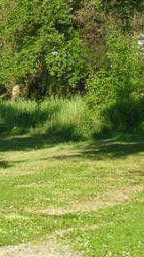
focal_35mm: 183
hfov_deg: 6.6
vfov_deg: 11.8
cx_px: 3
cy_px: 130
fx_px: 1245
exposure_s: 1/500
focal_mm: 10.2
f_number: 4.1
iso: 125
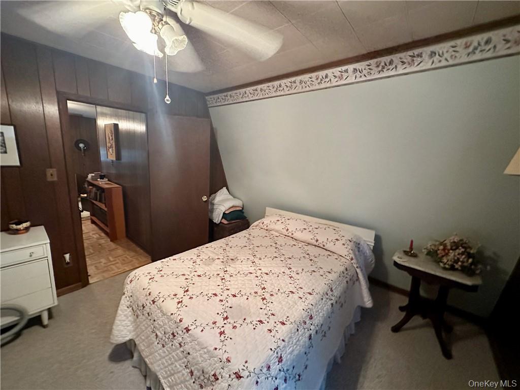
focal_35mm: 14
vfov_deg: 85.7
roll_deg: -4.8
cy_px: 195
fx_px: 210
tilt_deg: -10.0
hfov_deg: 102.1
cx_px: 260
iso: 1000
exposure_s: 1/60
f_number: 2.2
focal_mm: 2.22
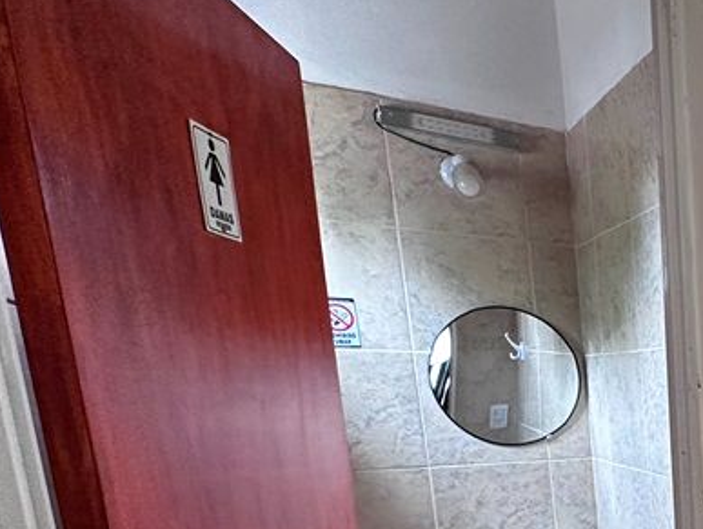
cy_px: 544
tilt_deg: -12.0
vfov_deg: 34.7
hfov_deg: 34.9
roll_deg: -0.1
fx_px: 752
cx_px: 914
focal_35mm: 37
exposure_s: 1/50
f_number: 2.2
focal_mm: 2.22
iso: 250
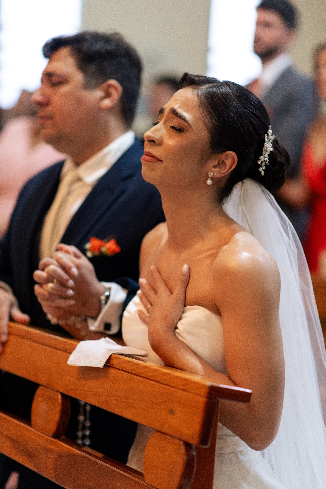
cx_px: 163
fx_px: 1156
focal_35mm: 85
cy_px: 244
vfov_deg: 23.9
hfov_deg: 16.0
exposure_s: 1/320
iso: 2500
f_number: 2
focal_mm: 85
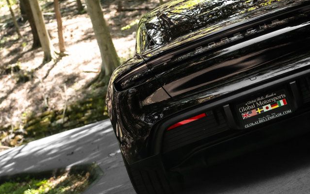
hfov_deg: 19.3
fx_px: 912
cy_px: 92
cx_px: 155
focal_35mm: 108
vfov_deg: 12.1
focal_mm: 70
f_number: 4.5
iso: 640
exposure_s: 1/800
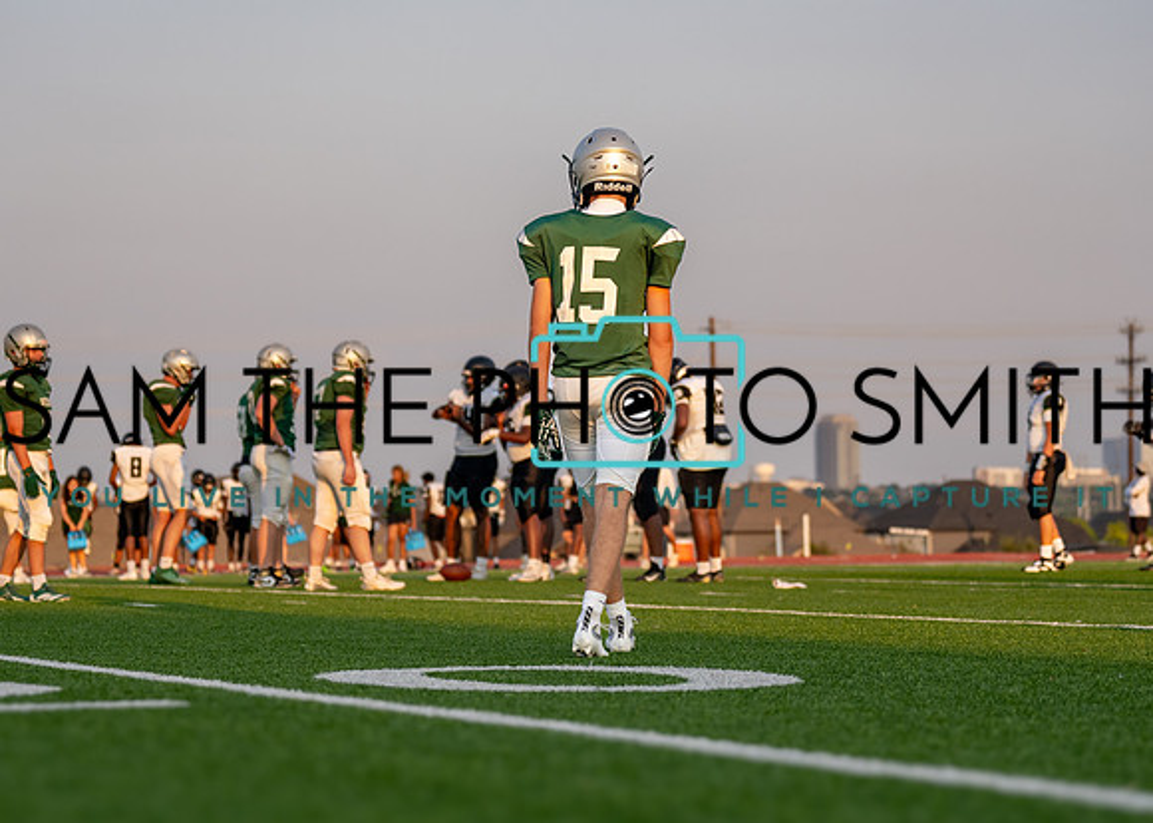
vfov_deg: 13.5
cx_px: 561
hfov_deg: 18.8
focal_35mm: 106
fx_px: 3481
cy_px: 407
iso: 400
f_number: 2.8
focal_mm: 70
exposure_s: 1/2500
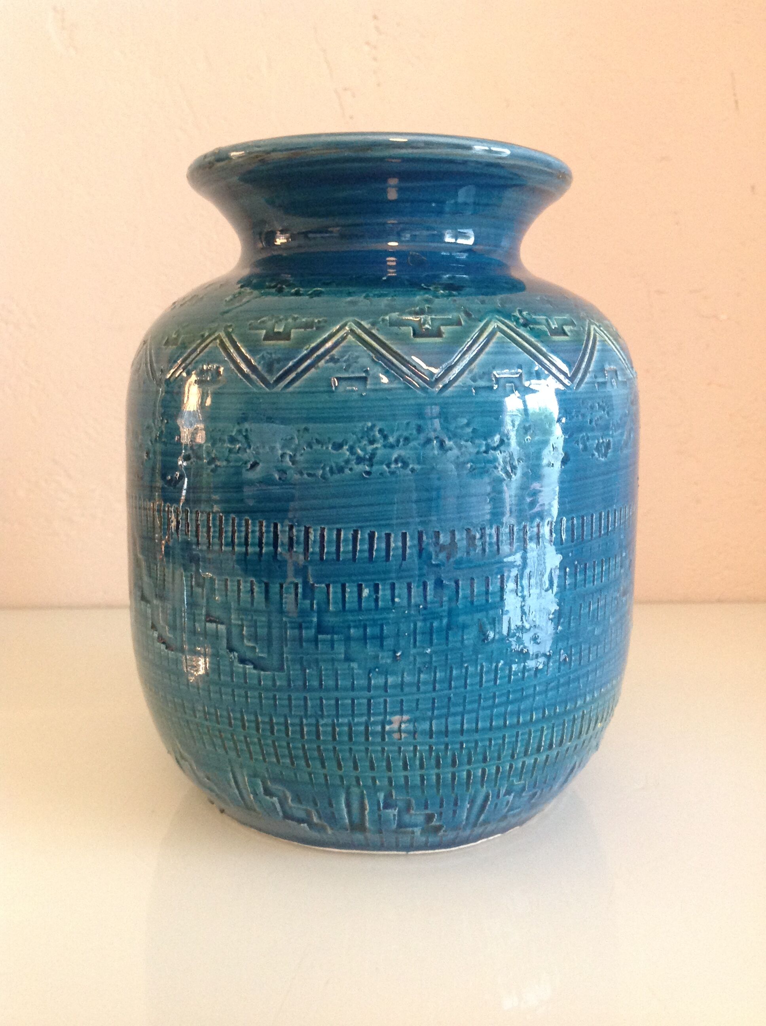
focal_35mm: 35
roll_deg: +1.2
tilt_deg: -8.3
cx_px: 383
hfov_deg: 40.6
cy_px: 513
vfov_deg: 52.7
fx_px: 1035
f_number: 2.4
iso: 250
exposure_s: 1/15
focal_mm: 4.28
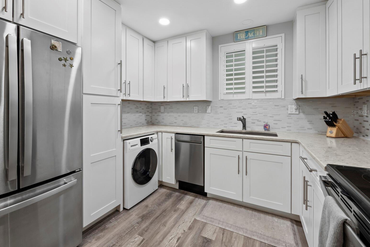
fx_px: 154
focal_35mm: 15
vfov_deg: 77.1
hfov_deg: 100.4
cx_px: 184
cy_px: 112
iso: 400
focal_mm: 7
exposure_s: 1/8
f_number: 9
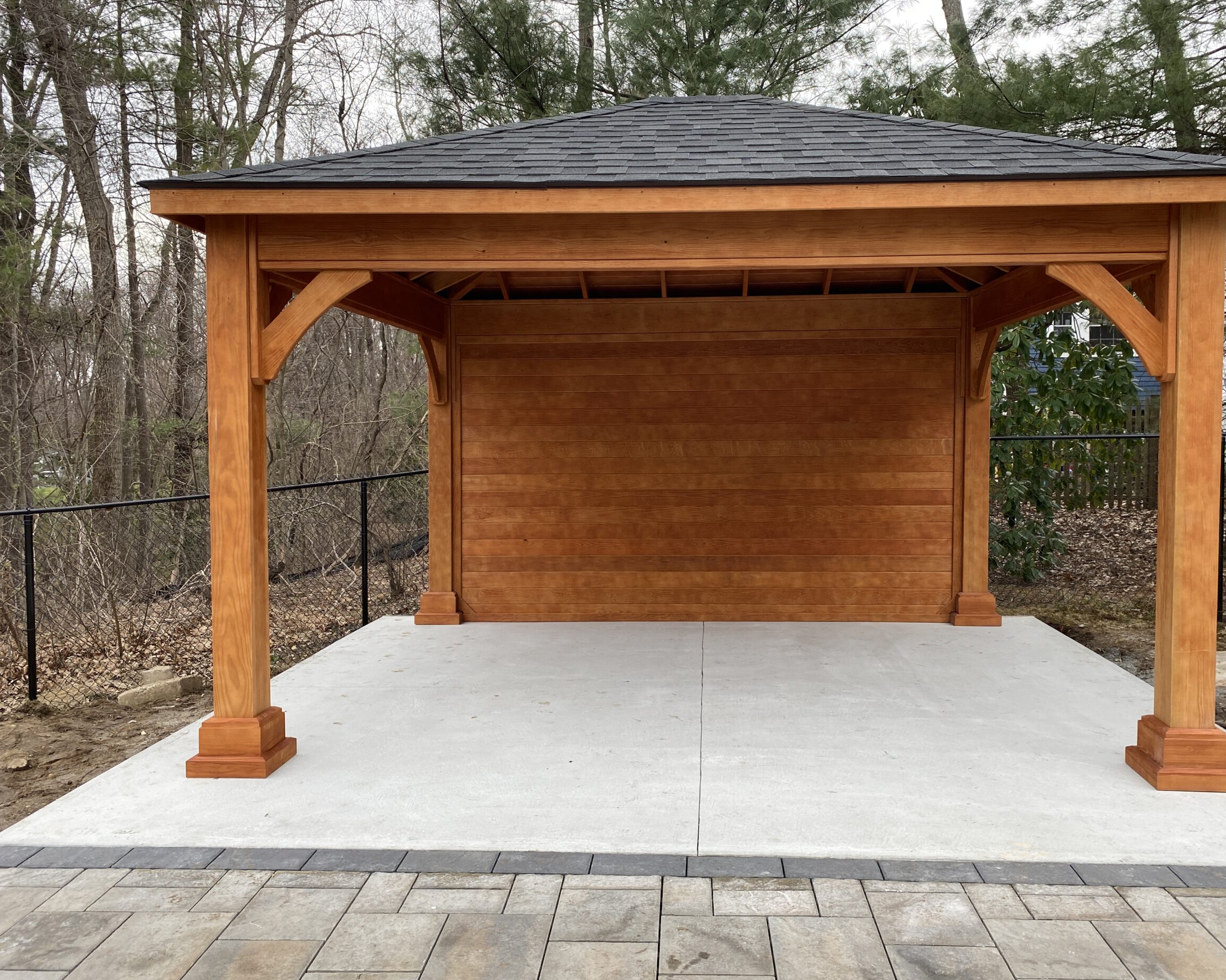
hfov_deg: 62.2
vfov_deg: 51.5
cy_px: 480
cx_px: 653
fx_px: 1016
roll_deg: -0.4
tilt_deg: -2.6
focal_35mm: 28
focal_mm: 4.25
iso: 32
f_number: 1.8
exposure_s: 1/332
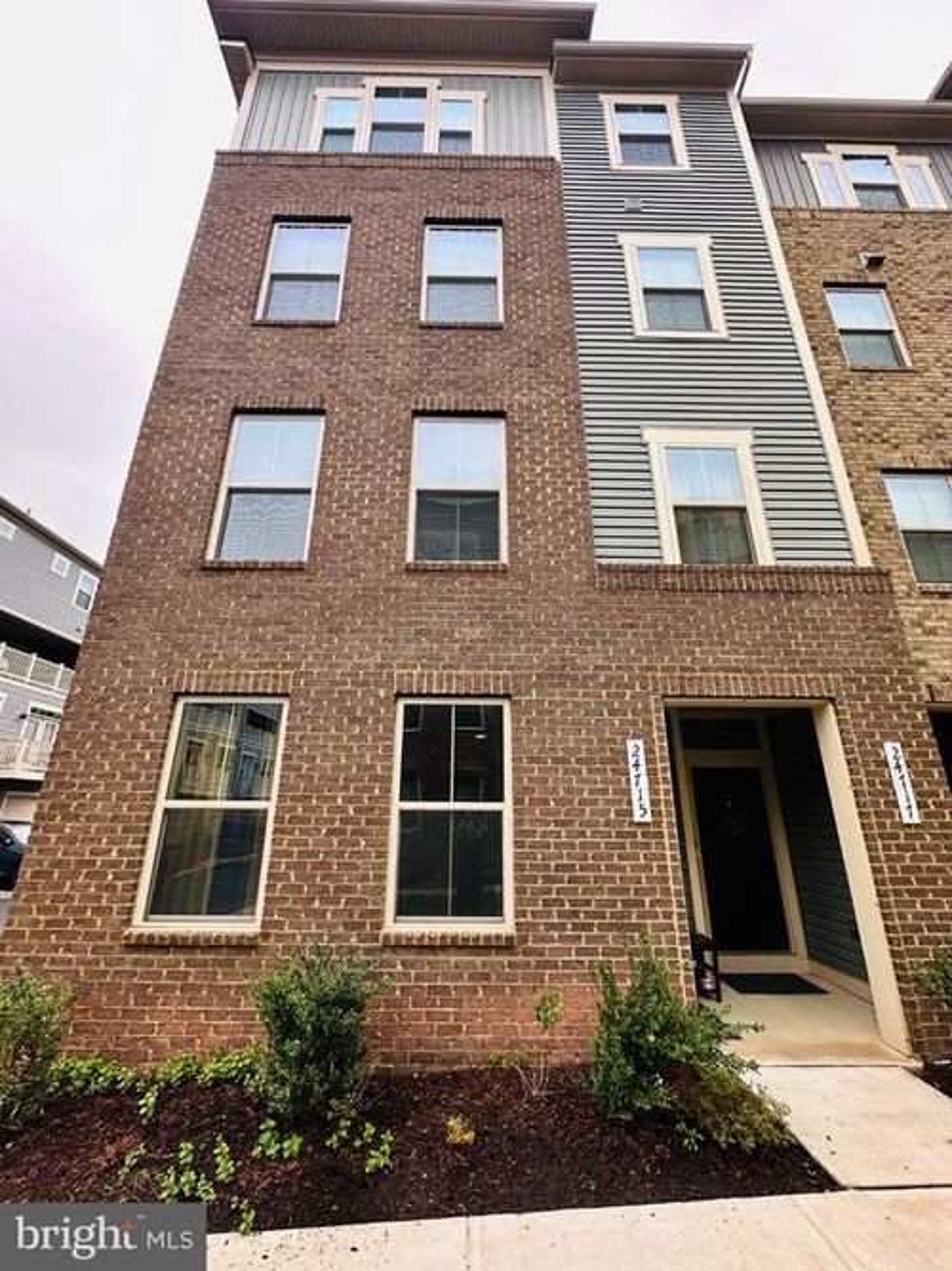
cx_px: 476
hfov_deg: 85.7
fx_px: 514
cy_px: 636
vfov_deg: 102.1
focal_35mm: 14
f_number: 2.2
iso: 40
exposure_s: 1/112
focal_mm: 2.22
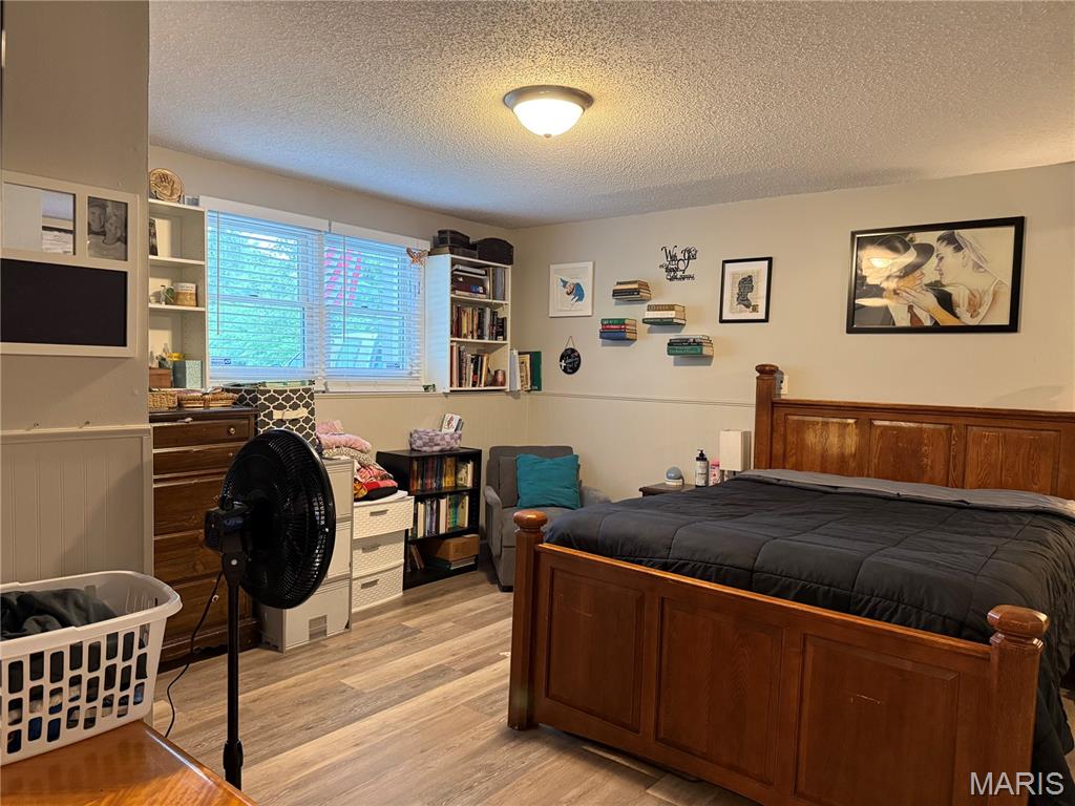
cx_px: 538
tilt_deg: -2.8
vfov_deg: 56.8
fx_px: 745
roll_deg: -1.5
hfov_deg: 71.6
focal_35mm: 24
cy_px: 403
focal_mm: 6.76
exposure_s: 1/60
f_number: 1.78
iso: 500
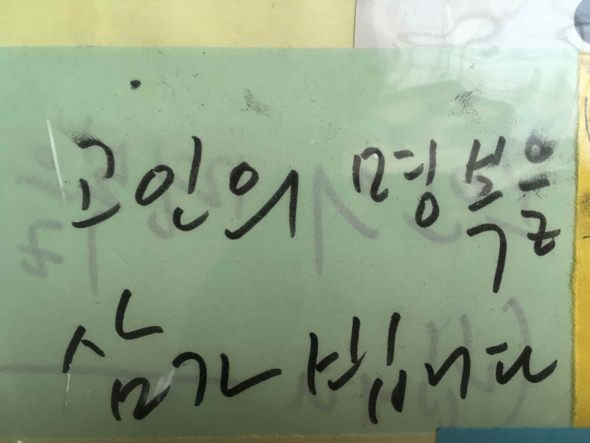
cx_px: 295
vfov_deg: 48.2
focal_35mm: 29
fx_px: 494
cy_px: 222
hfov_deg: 61.7
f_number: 2.2
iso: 40
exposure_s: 1/120
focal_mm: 4.15
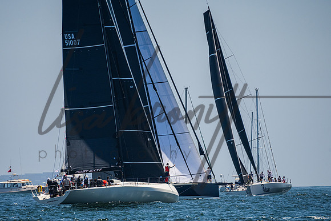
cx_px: 144
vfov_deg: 2.6
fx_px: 4913
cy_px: 145
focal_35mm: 534
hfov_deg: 3.9
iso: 500
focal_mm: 400
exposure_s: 1/2500
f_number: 8
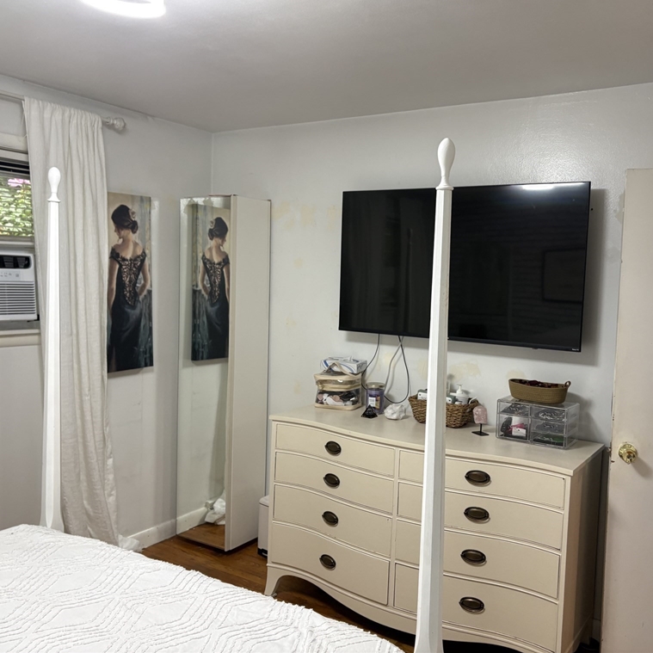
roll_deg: -1.0
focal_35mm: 31
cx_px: 372
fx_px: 662
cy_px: 323
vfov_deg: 52.5
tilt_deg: -3.5
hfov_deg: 52.4
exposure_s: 1/60
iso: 125
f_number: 1.6
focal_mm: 5.96
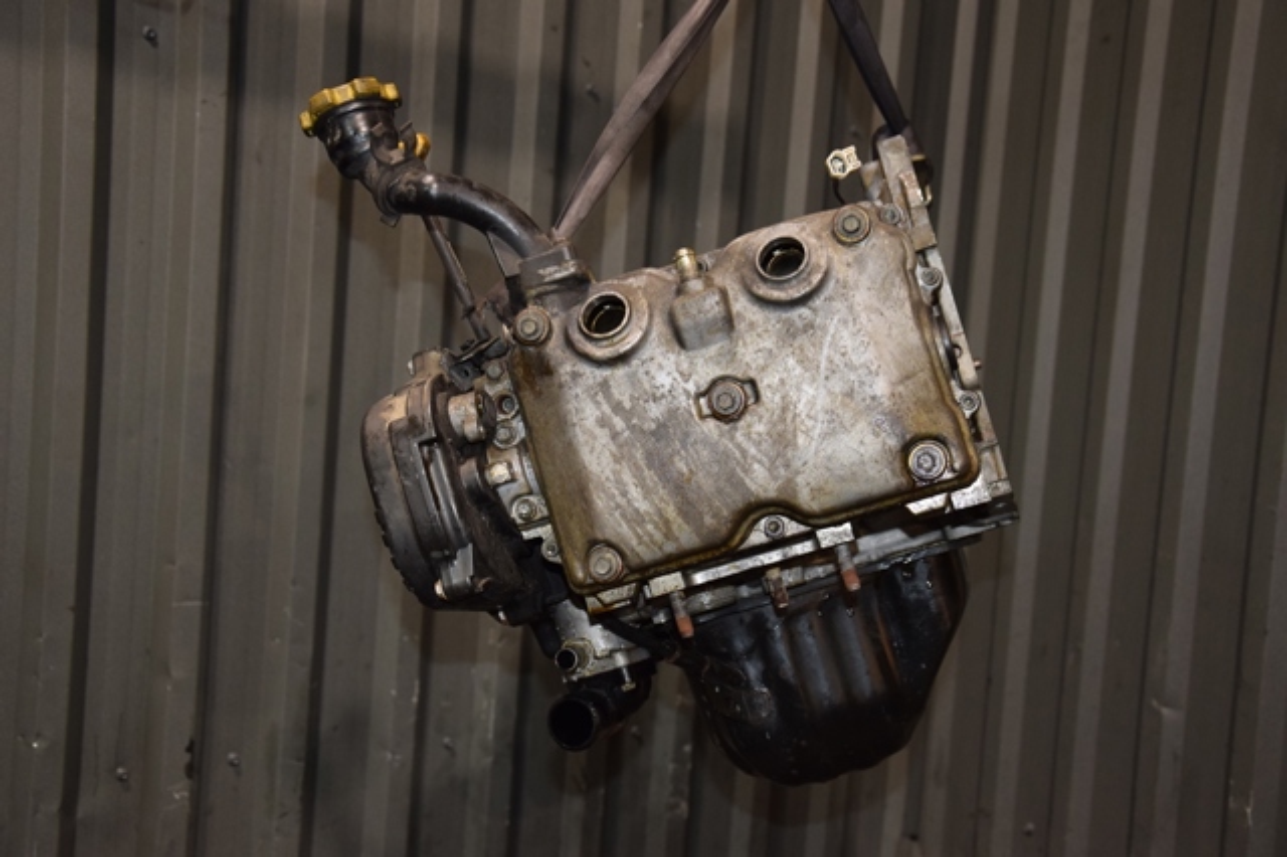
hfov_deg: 41.1
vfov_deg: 28.0
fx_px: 1715
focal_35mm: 48
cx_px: 644
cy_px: 428
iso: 800
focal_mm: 32
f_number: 5
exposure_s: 1/60
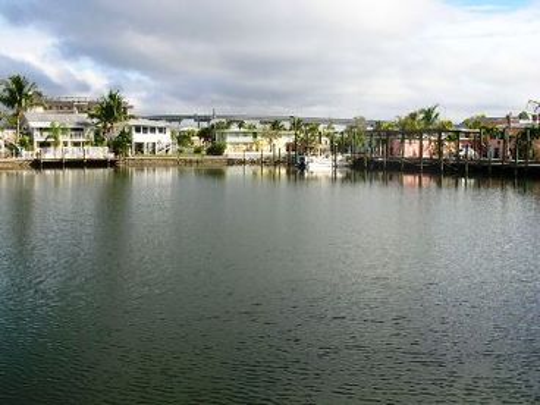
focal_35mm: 36
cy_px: 202
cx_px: 270
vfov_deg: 39.7
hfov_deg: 51.4
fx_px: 562
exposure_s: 1/620
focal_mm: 6
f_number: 3.7
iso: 50
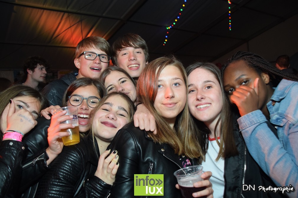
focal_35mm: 30
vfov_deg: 43.6
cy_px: 99
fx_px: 248
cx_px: 149
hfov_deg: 61.9
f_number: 3.5
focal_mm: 20
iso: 1600
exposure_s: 1/60
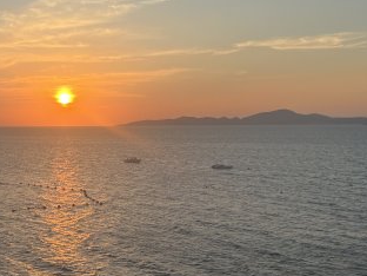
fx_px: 636
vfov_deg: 24.4
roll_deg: +0.6
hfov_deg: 31.5
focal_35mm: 60
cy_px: 146
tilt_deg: -4.4
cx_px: 80
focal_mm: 5.7
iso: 50
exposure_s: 1/2299
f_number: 1.5
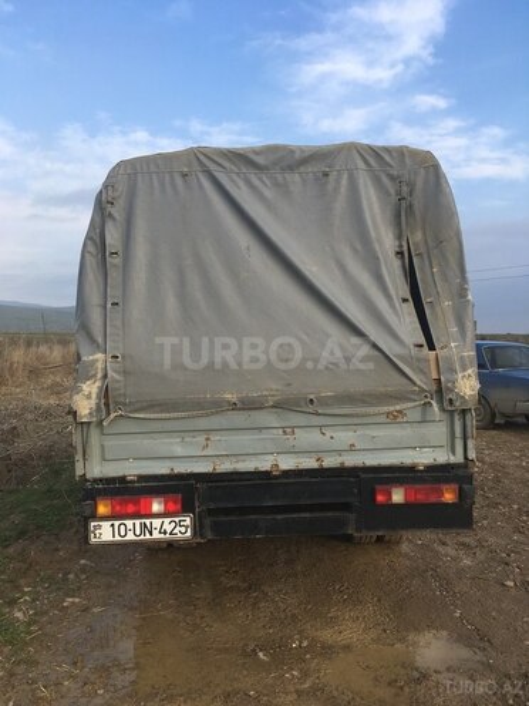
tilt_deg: -0.5
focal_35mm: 29
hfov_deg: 48.2
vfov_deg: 61.7
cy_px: 353
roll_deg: +1.9
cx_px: 264
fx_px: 591
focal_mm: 4.15
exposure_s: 1/625
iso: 25
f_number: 2.2
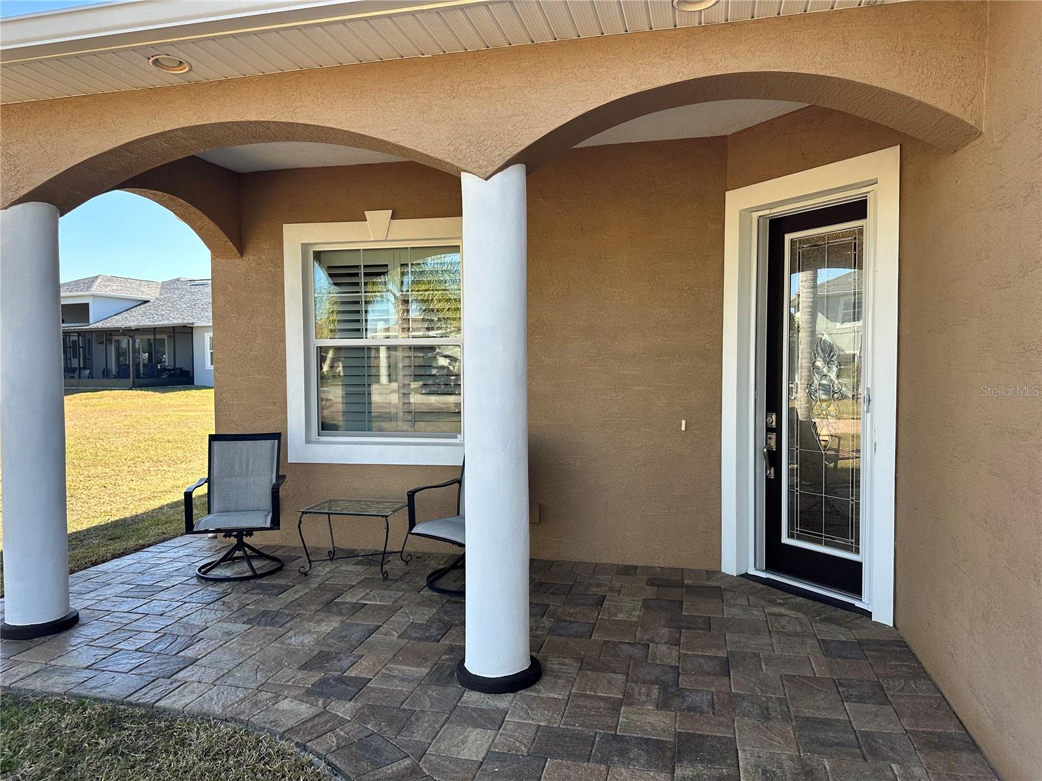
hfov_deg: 71.6
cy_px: 390
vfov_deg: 56.8
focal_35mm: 24
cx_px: 521
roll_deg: +0.1
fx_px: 722
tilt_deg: -2.1
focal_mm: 6.86
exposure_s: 1/680
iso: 80
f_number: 1.78
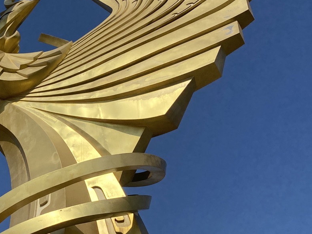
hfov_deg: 27.6
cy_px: 130
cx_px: 17
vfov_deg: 21.9
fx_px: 604
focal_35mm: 67
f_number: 1.8
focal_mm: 4.25
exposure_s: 1/5495
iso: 32
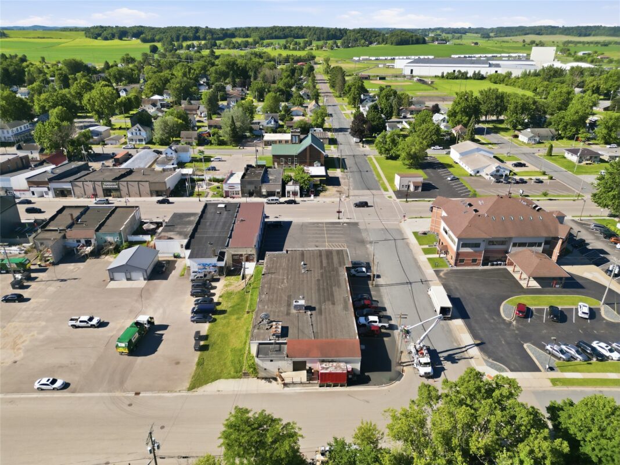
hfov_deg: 71.6
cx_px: 310
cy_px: 232
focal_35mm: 24
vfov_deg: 56.8
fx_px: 430
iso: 150
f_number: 1.7
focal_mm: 6.7
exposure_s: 1/400
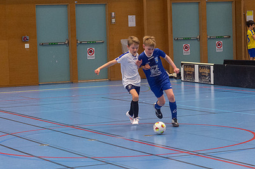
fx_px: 940
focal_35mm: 133
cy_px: 89
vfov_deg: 10.2
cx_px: 154
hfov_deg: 15.4
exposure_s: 1/400
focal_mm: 70
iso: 4000
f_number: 3.5
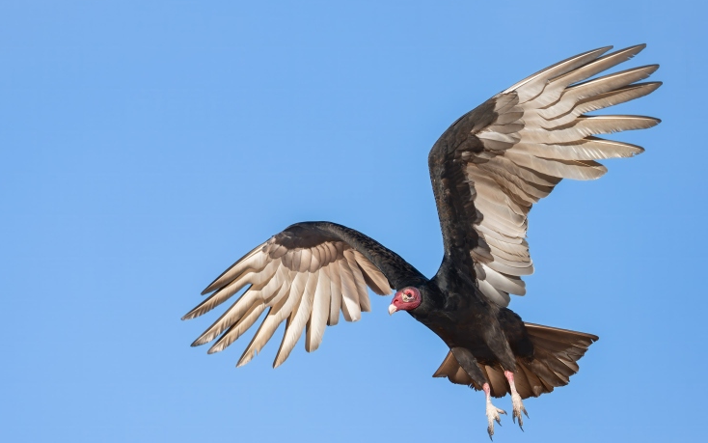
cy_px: 243
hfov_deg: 4.7
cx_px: 376
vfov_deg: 3.0
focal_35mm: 444
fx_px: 8568
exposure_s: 1/4000
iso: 2000
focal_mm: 400
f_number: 8
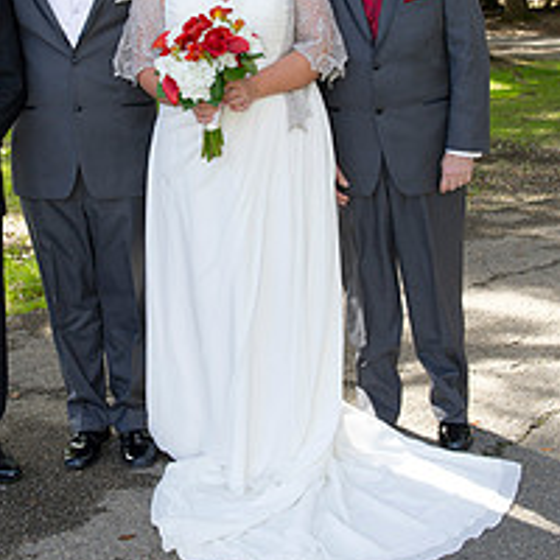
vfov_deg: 26.2
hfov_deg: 26.4
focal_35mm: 65
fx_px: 1190
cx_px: 214
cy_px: 154
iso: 320
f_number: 5.6
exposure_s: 1/200
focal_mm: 34
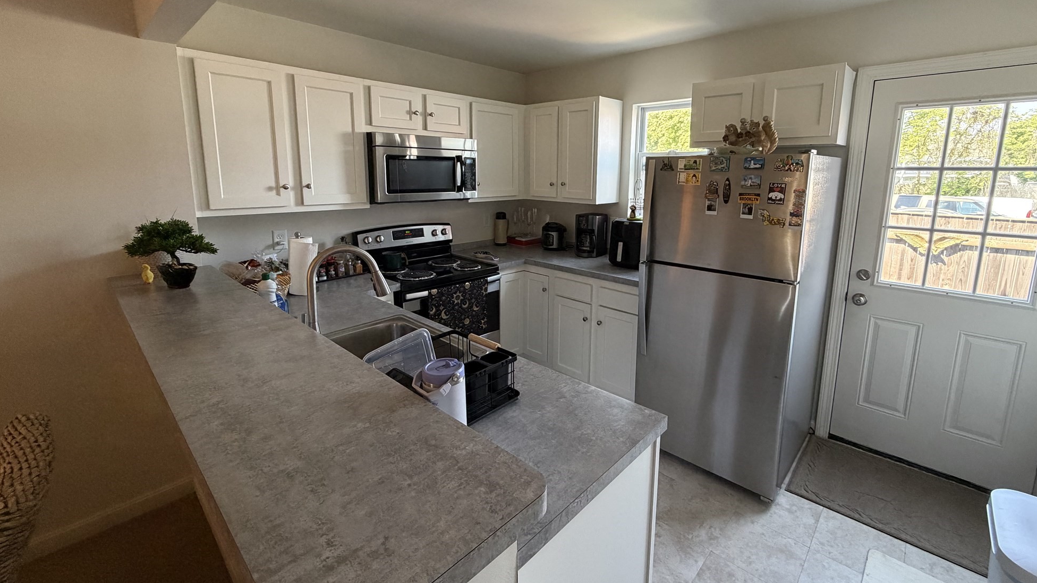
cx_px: 541
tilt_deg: -10.2
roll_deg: -0.2
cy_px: 244
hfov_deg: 99.3
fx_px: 440
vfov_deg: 66.7
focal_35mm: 16
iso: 320
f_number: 2.2
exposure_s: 1/60
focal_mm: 2.22
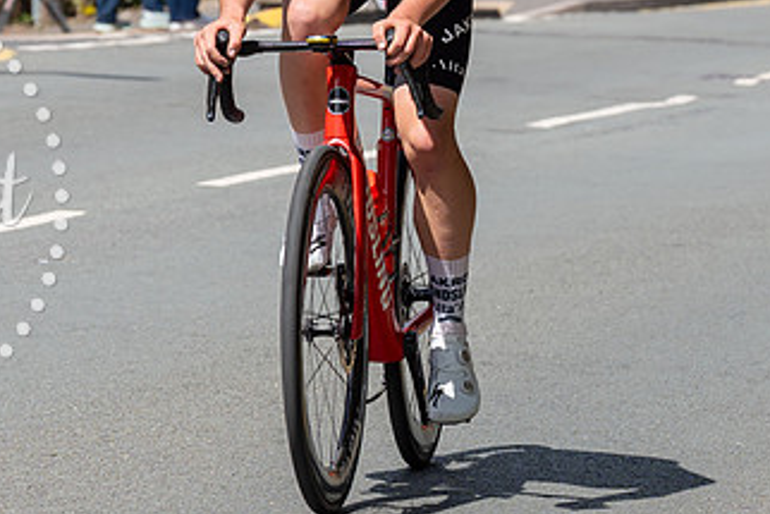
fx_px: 6483
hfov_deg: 6.8
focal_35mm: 303
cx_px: 259
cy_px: 9
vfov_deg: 4.5
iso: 250
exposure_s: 1/1000
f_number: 5.6
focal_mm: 108
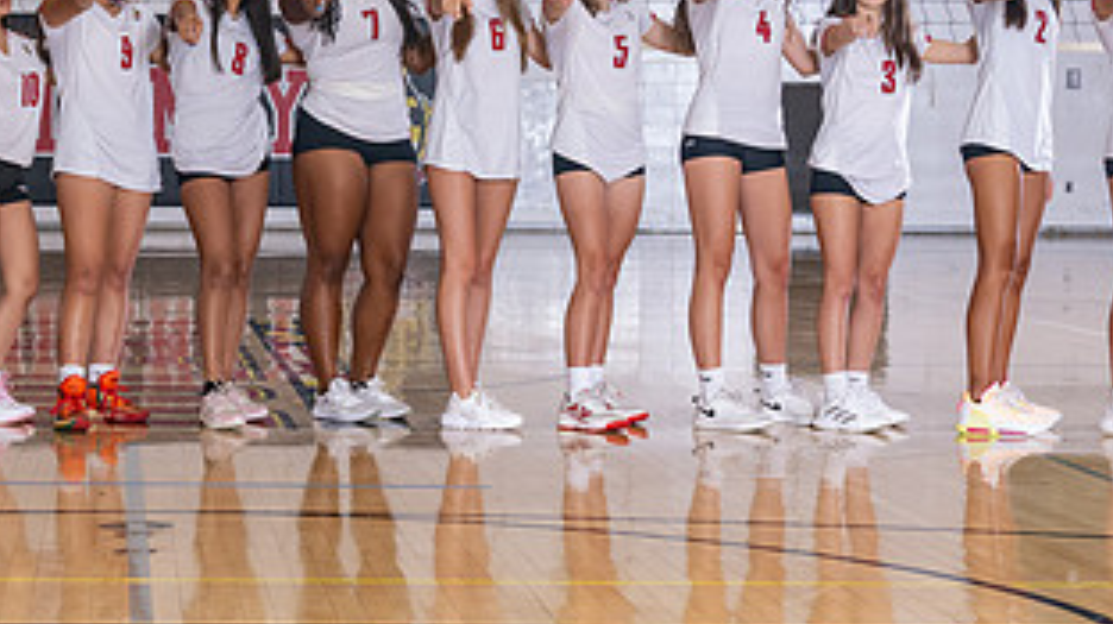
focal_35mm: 109
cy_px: 247
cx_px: 205
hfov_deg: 19.4
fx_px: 3215
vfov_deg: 11.1
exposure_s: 1/250
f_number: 6.3
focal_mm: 46
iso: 1250
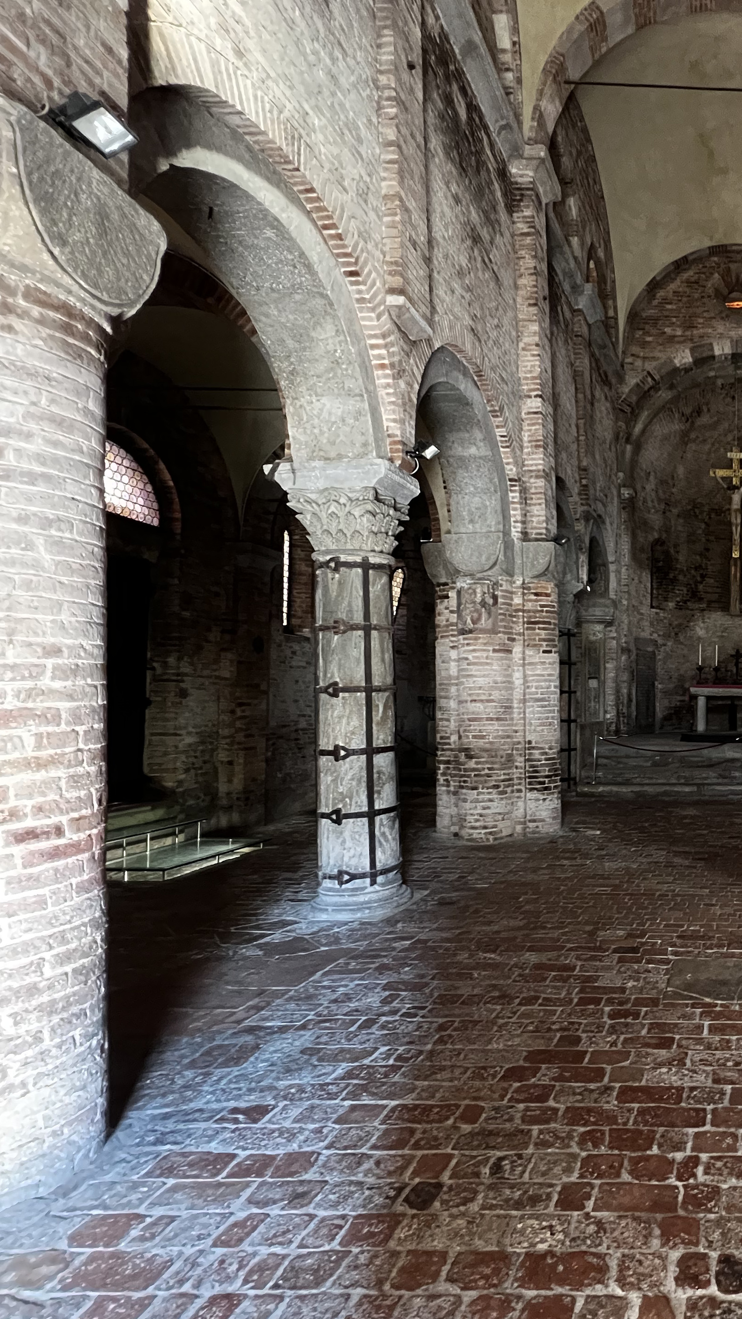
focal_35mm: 20
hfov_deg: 46.3
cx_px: 752
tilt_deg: +1.1
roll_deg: -0.8
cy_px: 689
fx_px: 700
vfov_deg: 86.6
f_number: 1.8
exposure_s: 1/60
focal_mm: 1.57
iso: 800
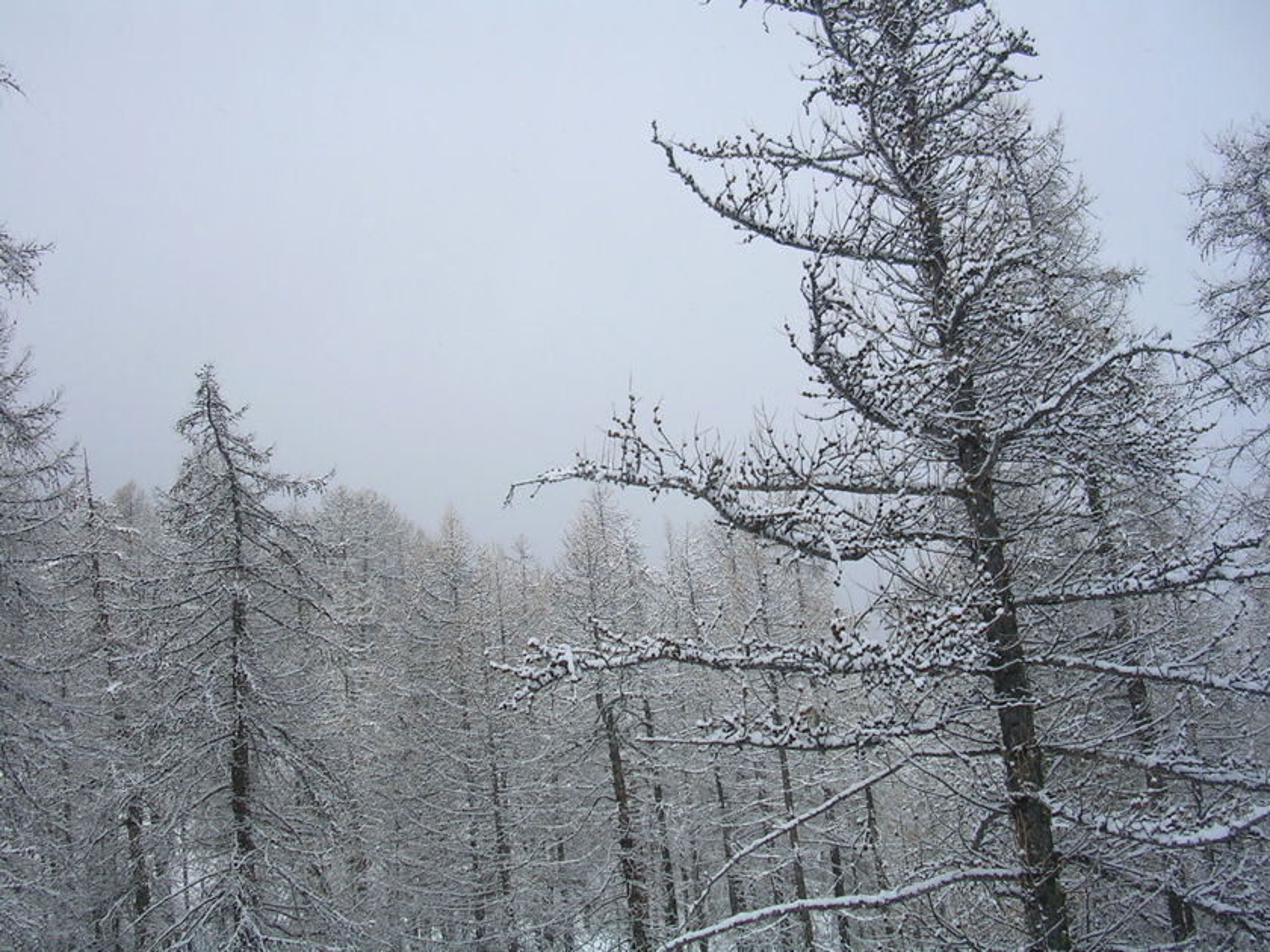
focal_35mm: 38
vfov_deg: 37.7
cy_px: 476
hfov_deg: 49.0
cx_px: 635
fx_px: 1394
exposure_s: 1/1500
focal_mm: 5.8
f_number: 2.8
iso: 50
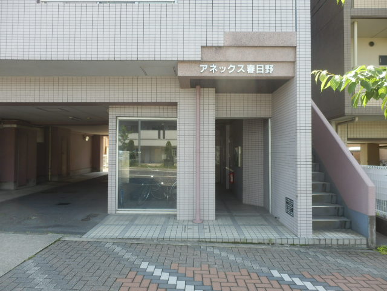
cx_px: 194
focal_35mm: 24
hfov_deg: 71.6
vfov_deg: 56.8
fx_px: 268
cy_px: 146
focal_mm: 4.2
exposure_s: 1/160
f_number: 3
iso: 80
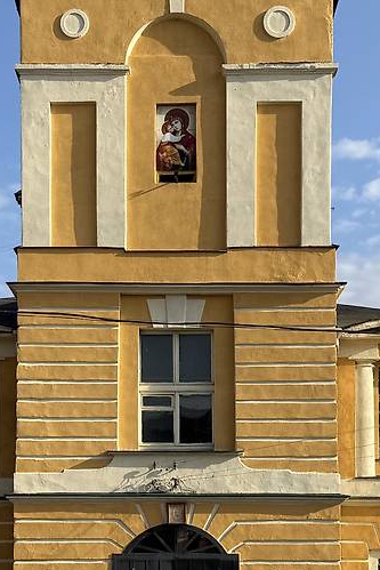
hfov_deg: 22.6
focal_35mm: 60
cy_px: 258
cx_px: 169
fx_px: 949
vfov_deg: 33.4
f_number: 1.78
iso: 80
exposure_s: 1/4049
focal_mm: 6.76
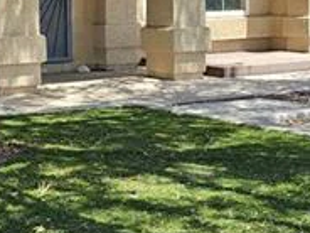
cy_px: 59
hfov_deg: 19.6
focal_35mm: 100
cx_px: 115
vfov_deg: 14.7
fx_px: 896
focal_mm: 6.3
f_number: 1.7
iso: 10
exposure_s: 1/342
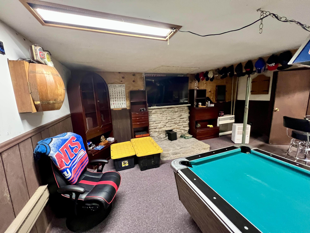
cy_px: 116
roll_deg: +1.7
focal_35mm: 13
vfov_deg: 89.9
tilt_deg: -8.7
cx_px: 155
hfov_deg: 106.2
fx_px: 116
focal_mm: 1.57
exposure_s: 1/60
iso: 640
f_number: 1.8
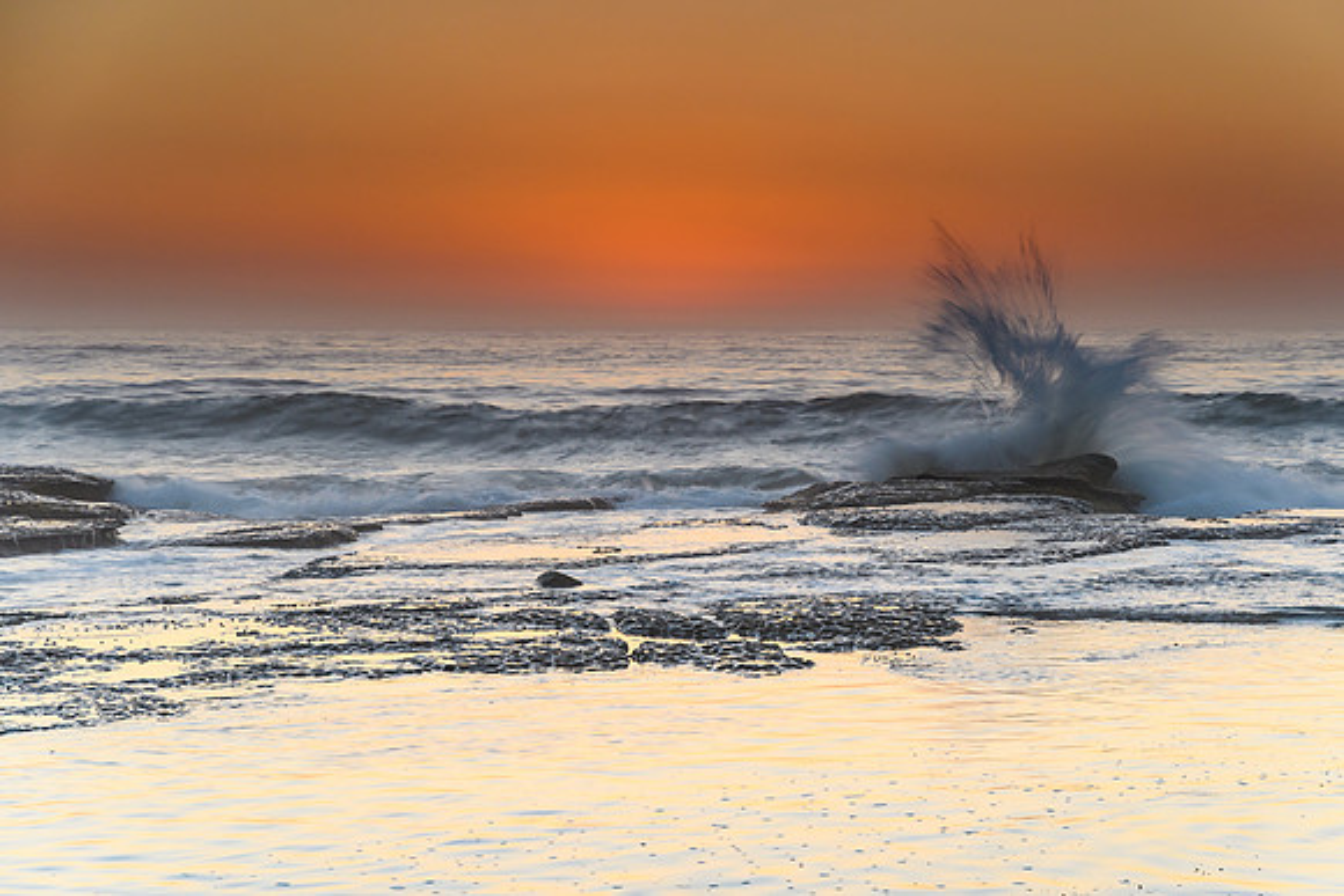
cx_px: 692
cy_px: 456
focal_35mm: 86
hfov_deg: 23.7
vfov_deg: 15.9
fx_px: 3209
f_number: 5
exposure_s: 1/8
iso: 400
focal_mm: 55
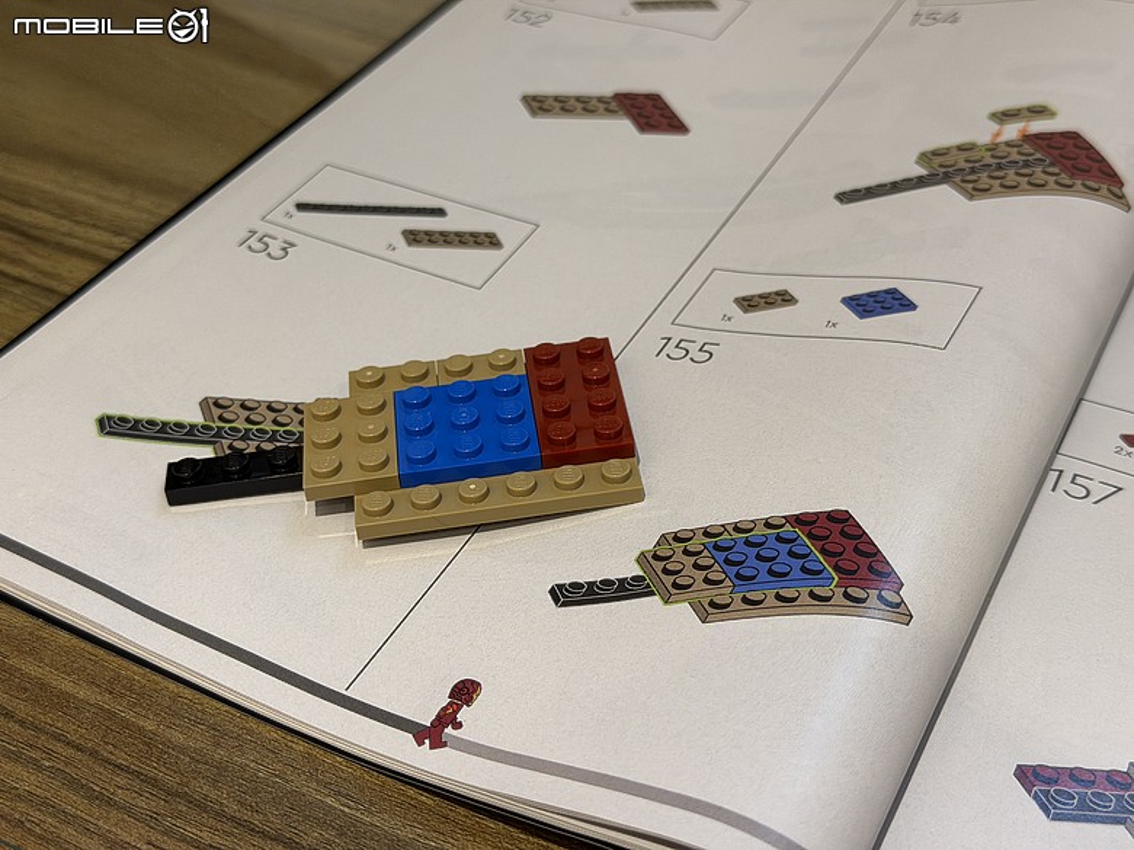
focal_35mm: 48
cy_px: 425
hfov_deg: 39.7
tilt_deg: -41.1
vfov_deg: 30.3
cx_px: 567
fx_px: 1572
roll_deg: +0.9
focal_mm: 6.76
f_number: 1.78
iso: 160
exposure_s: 1/60
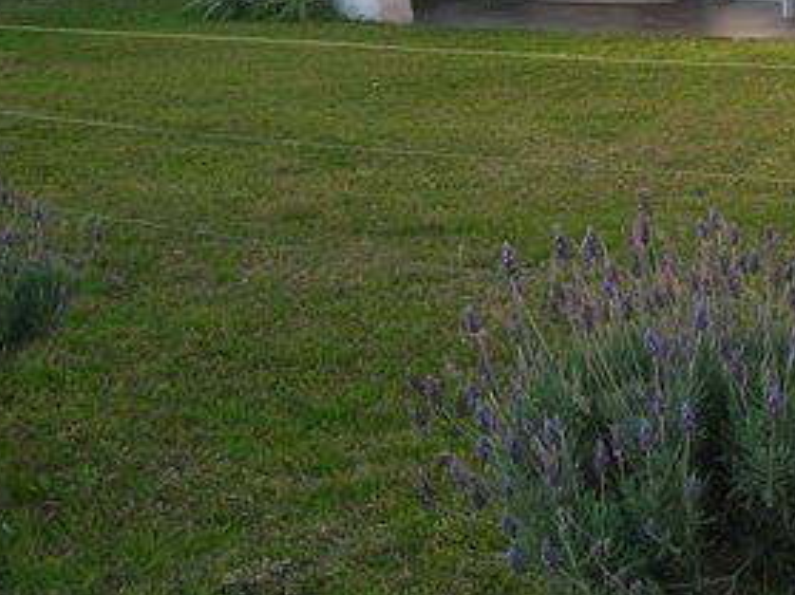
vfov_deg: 18.3
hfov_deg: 24.5
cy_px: -38
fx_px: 1791
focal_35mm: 78
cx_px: 684
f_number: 4.9
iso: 50
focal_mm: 5.7
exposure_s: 1/87.7
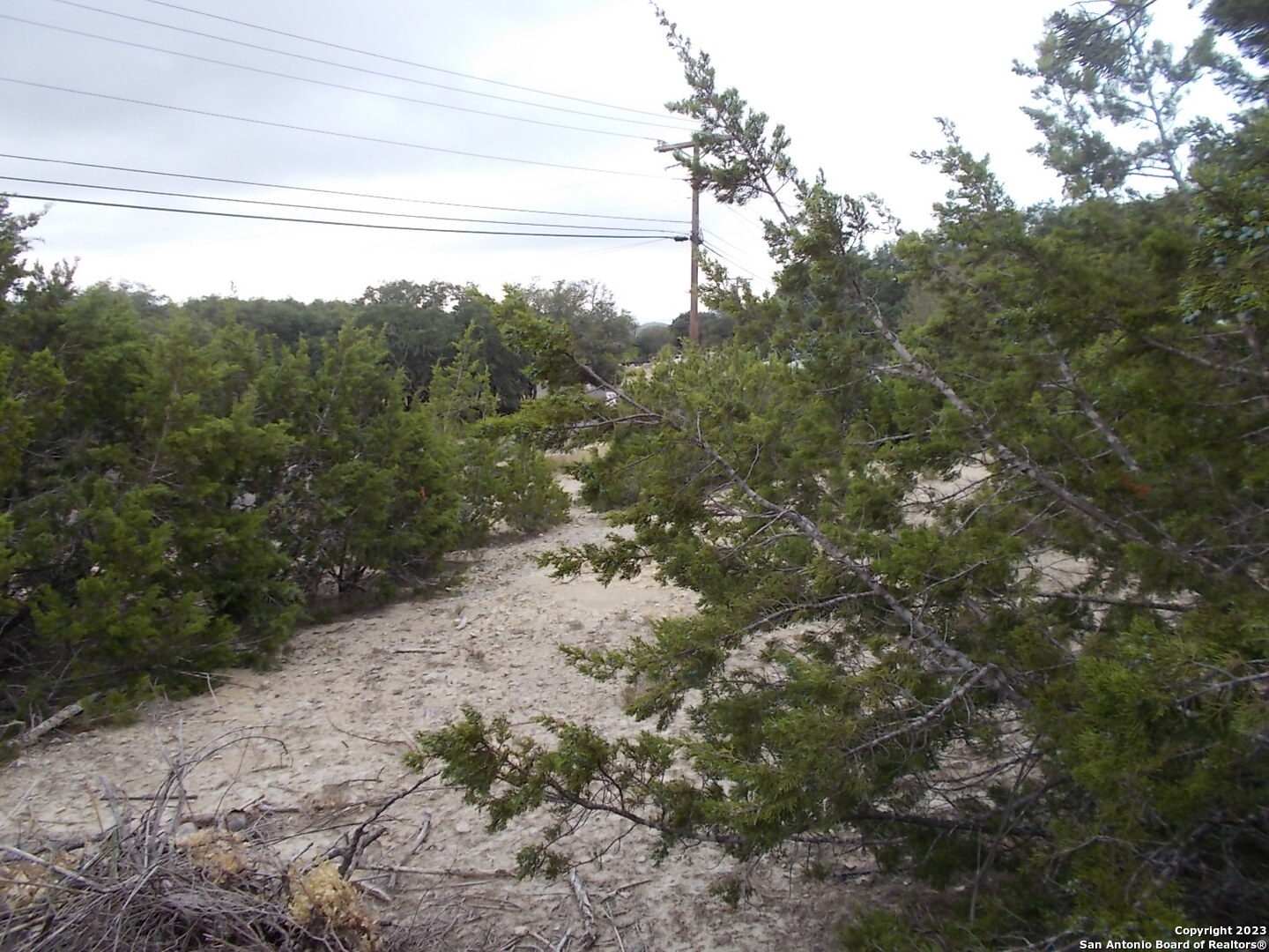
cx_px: 634
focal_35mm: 26
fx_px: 953
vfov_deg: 53.1
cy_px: 476
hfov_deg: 67.3
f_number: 3.2
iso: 80
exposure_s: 1/160
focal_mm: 4.6
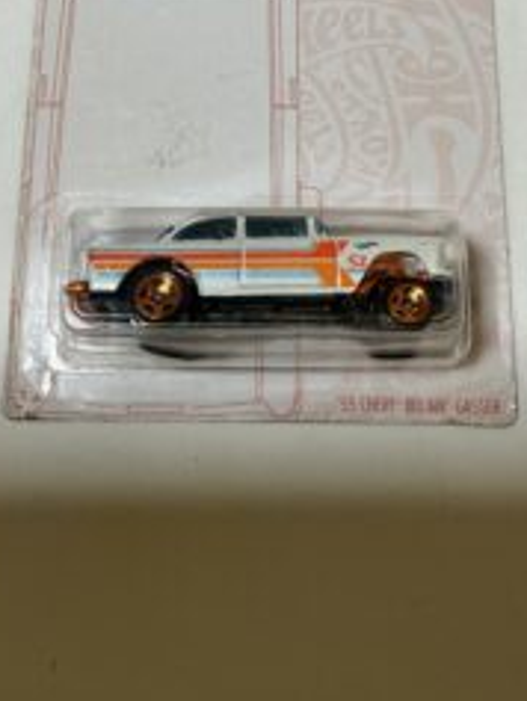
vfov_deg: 38.1
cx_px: 264
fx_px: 994
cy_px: 192
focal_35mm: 49
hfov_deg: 29.7
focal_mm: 3
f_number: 1.8
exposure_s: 1/60
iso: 80
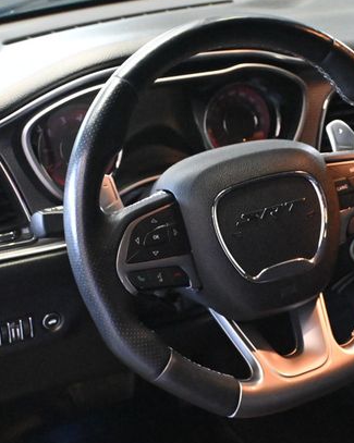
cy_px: 221
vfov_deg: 30.5
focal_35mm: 62
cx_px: 243
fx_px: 813
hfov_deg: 24.4
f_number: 4.5
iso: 12800
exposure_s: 1/50
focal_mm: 28
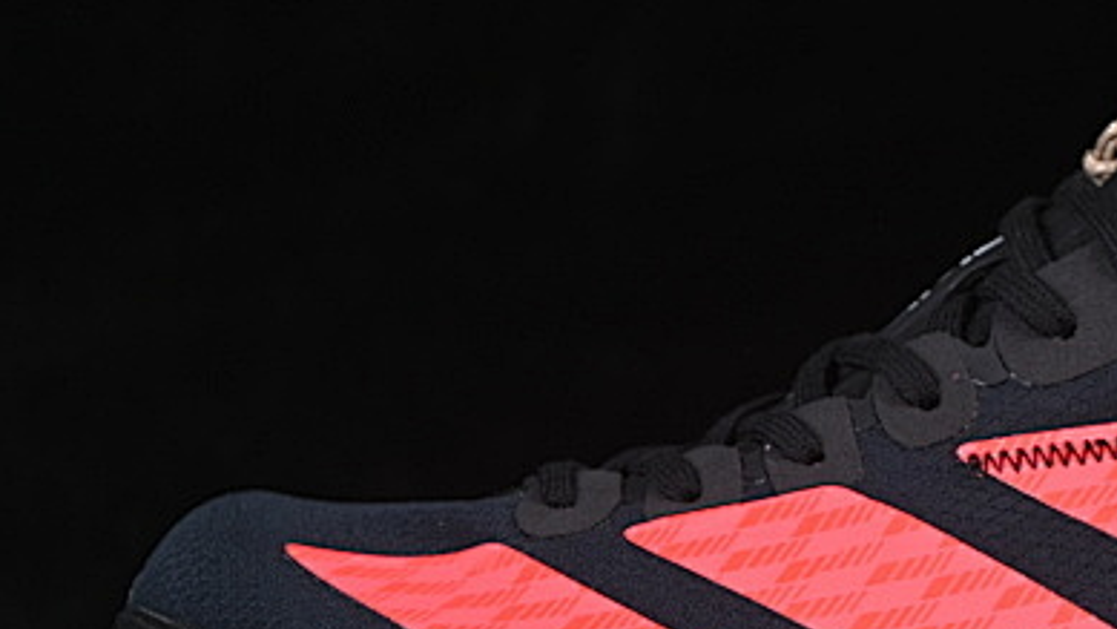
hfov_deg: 9.8
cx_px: 1131
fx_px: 6458
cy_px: 439
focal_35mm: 218
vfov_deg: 5.6
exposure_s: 1/60
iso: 160
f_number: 6.3
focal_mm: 50
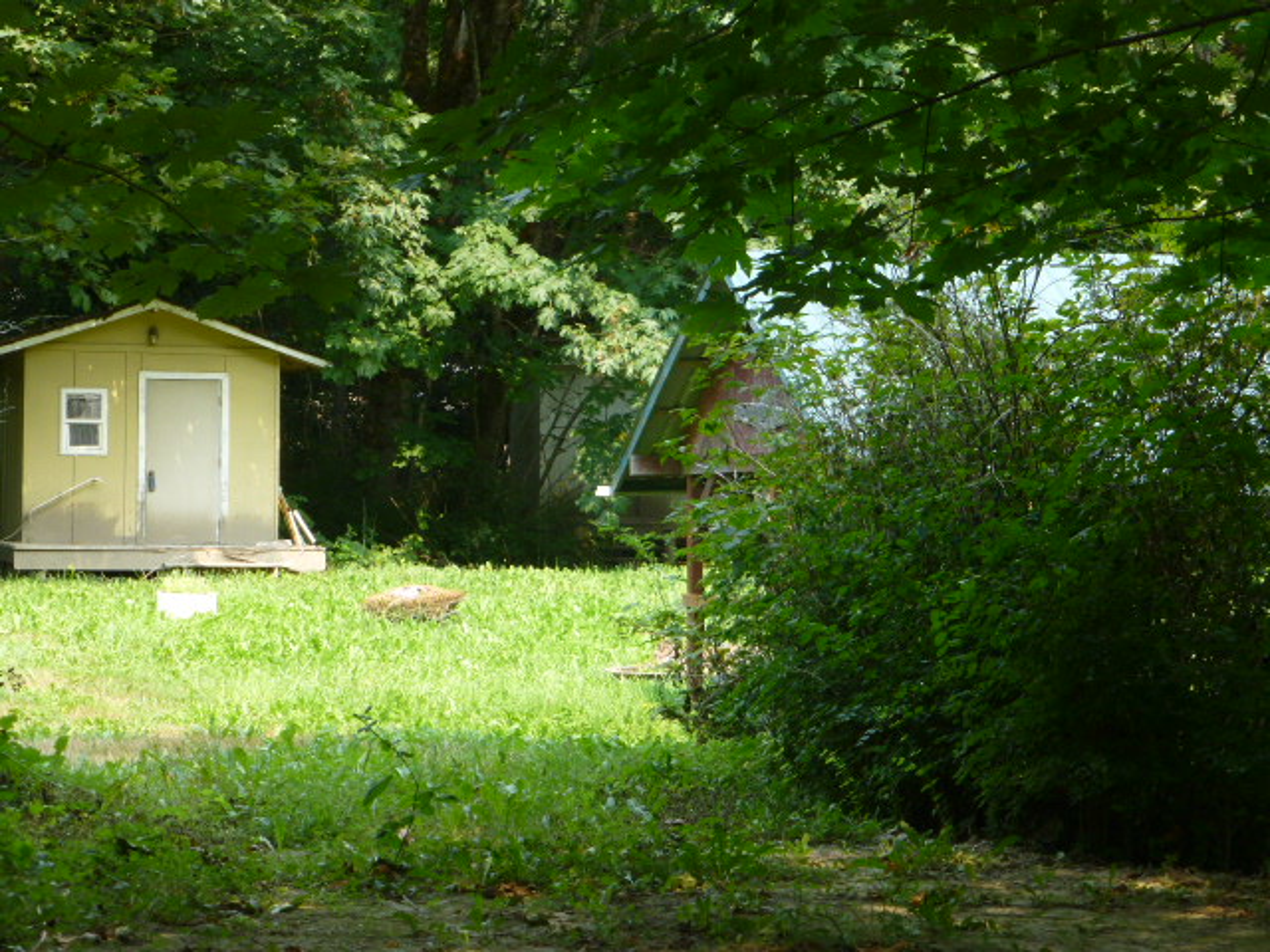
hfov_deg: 18.0
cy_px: 476
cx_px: 635
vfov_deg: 13.6
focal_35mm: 109
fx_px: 3999
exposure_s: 1/160
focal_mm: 19.4
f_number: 5.3
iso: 200
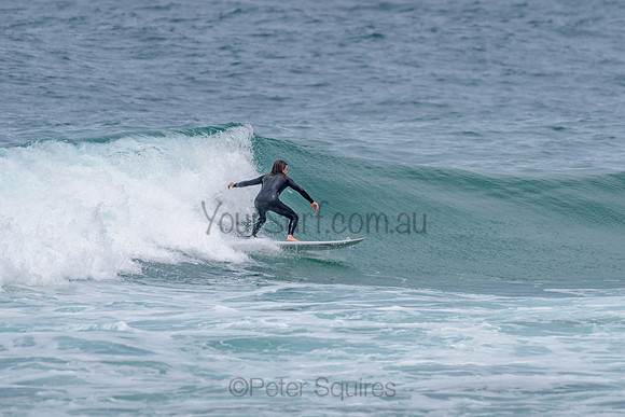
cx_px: 365
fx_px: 10640
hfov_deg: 3.4
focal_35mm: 613
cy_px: 195
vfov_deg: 2.2
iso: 110
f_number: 5.6
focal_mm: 500
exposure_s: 1/2000
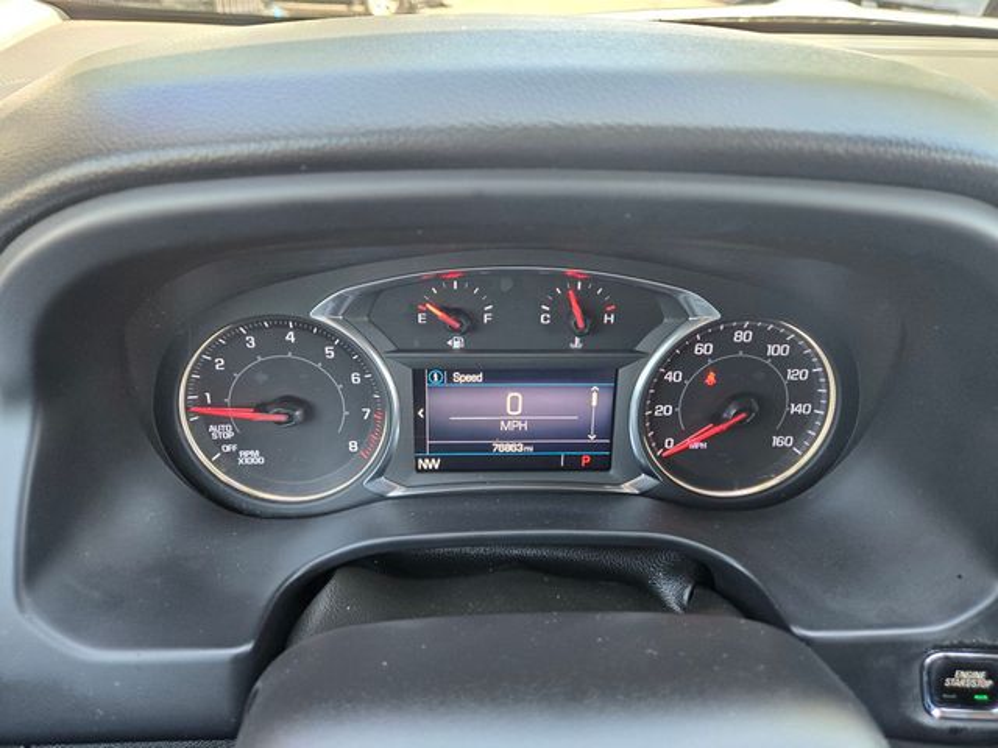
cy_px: 374
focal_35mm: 23
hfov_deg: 73.9
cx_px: 499
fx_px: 663
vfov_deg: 58.9
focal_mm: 5.4
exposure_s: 1/120
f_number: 1.8
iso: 250
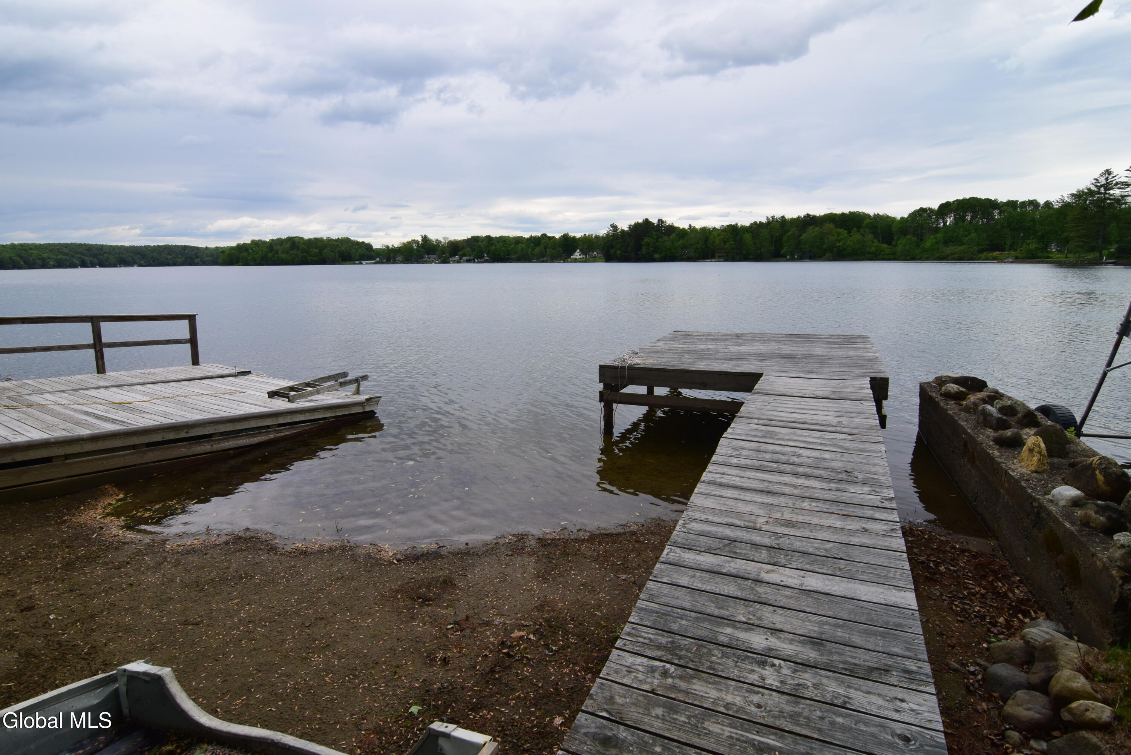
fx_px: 542
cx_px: 566
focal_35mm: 17
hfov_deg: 92.4
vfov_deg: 69.7
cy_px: 378
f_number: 9.5
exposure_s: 1/350
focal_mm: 11.5
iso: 400
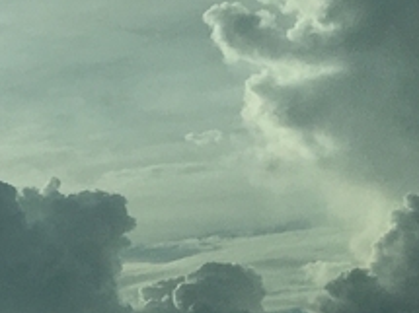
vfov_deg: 8.9
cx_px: -526
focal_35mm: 162
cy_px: 455
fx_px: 1960
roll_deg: -0.1
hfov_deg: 10.7
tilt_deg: +2.6
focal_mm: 4.15
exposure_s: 1/6410
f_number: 2.2
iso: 25
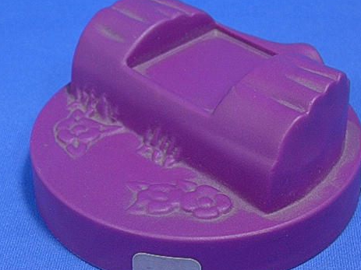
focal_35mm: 83
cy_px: 130
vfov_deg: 17.8
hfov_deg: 23.6
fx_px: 865
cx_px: 179
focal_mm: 9
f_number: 3.4
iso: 70
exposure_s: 1/19
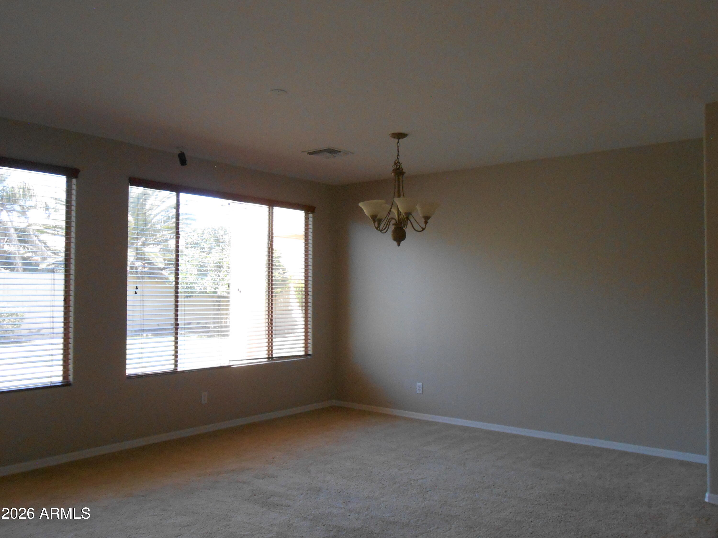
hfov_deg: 60.0
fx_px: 622
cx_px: 359
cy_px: 269
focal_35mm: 30
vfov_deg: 46.8
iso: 400
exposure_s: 1/160
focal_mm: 5.3
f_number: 3.8
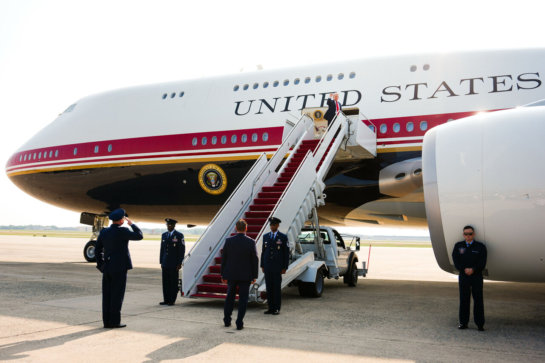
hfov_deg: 55.8
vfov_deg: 38.9
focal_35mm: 34
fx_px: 515
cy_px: 182
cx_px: 272
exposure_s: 1/500
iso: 50
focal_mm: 34
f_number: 4
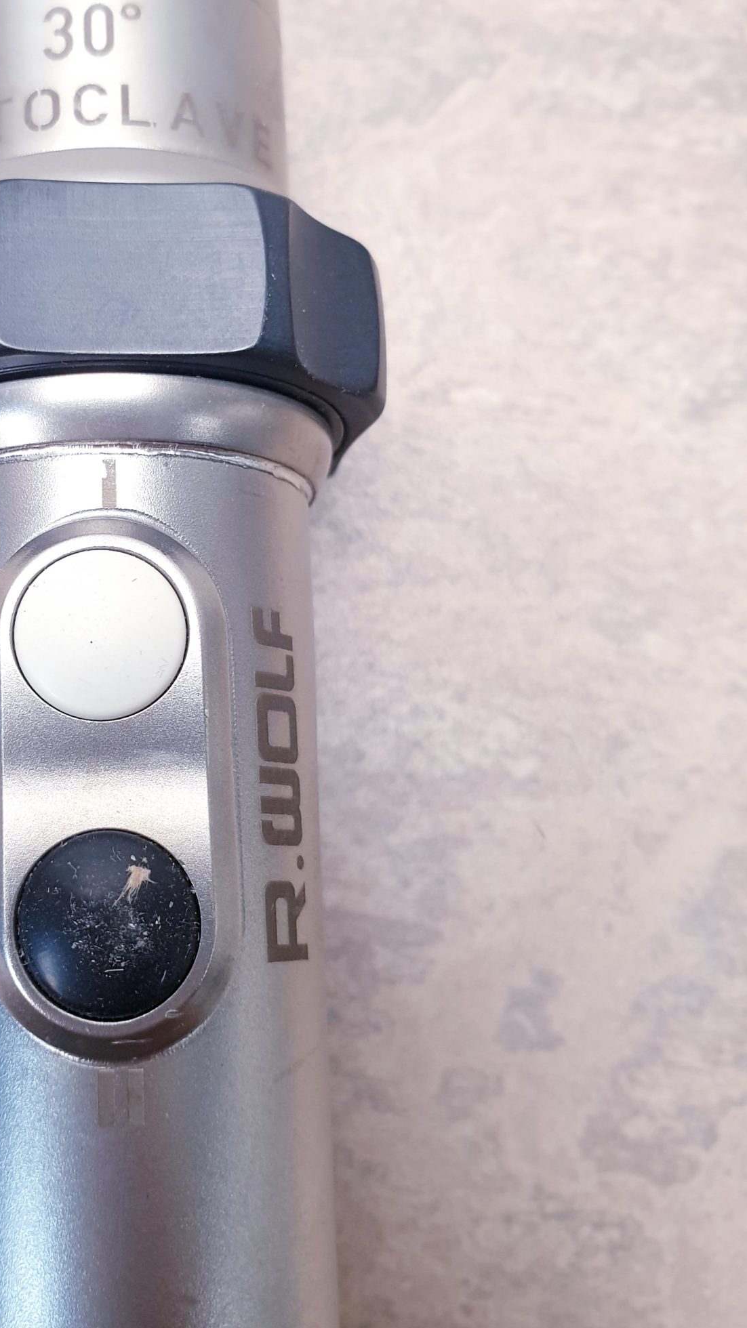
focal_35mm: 37
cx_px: 98
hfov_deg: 30.8
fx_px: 1303
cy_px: 596
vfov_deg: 53.9
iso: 160
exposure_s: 1/50
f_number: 2.4
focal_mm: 4.3
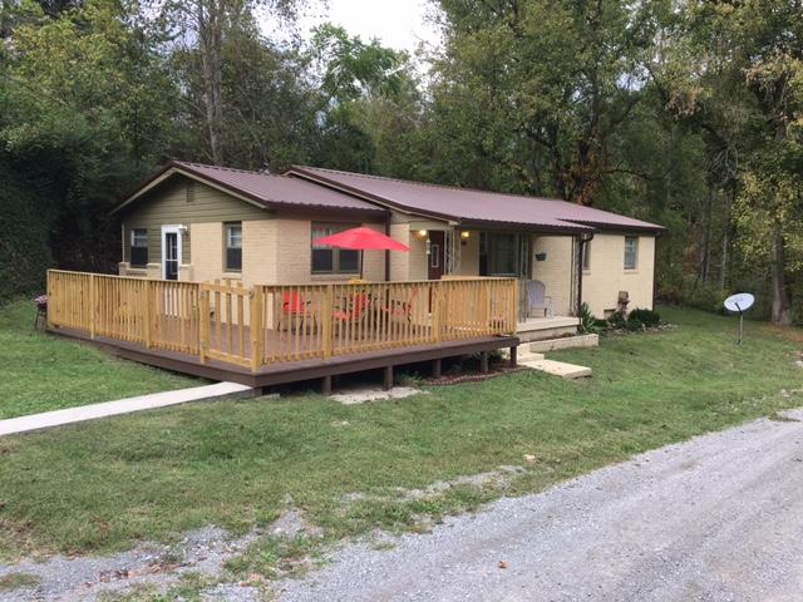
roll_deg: -0.4
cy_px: 301
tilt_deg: -2.0
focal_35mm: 29
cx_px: 402
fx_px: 673
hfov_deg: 61.7
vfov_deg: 48.2
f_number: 2.2
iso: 25
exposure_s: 1/181
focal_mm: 4.15
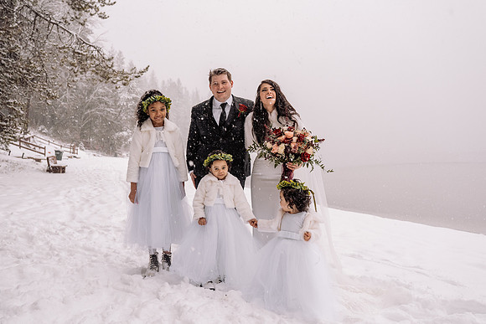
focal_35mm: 35
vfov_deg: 37.8
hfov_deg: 54.3
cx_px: 243
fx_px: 474
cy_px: 162
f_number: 5
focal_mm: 35
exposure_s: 1/250
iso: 1250
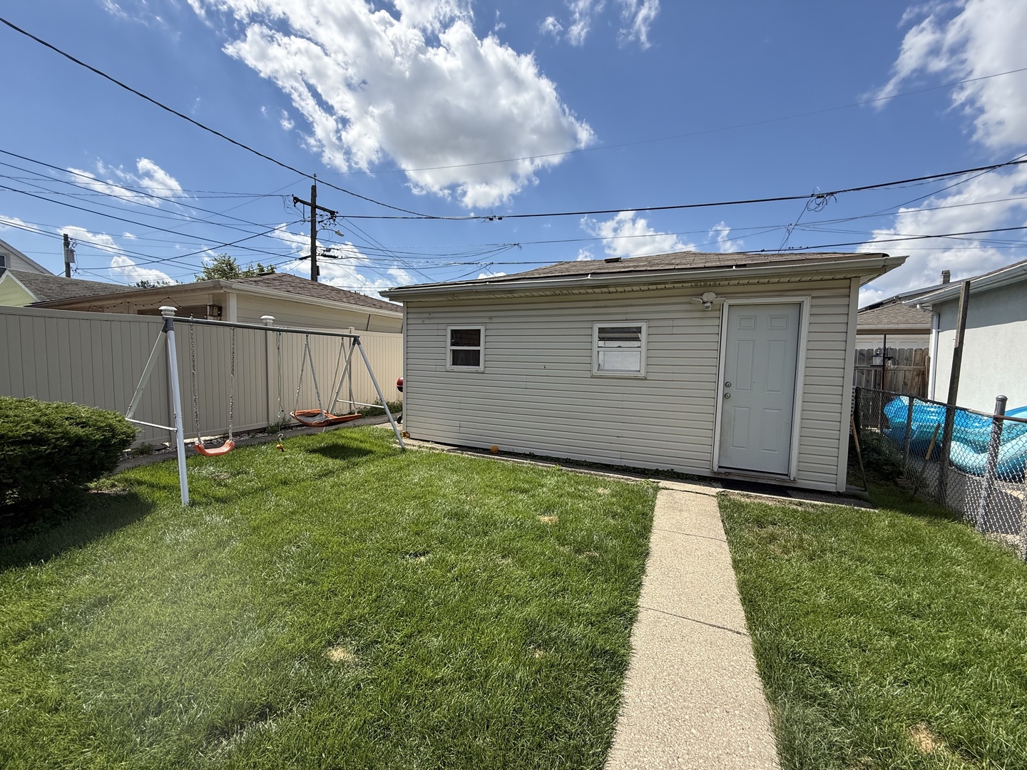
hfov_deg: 102.1
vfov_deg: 85.7
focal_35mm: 14
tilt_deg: -2.2
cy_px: 385
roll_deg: -1.2
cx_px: 514
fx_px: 415
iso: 50
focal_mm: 2.22
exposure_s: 1/1901
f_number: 2.2
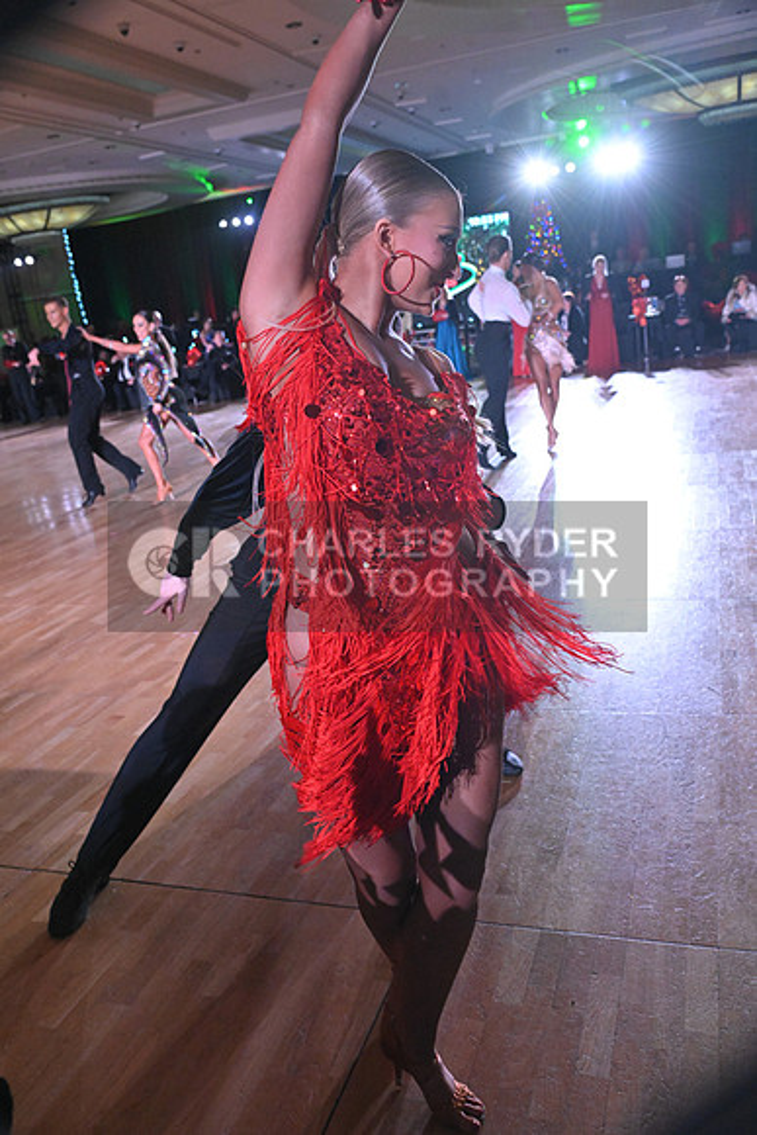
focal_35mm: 30
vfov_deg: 61.9
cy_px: 568
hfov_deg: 43.6
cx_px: 378
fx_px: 946
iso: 5000
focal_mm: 30
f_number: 5
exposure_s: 1/400
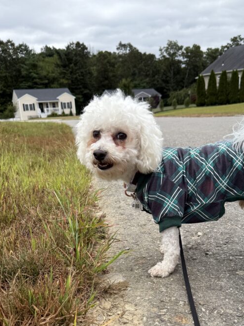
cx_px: 135
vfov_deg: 48.3
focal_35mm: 37
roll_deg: +0.4
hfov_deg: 38.6
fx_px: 348
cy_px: 244
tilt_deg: -21.3
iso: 80
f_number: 1.78
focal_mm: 6.76
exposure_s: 1/1812
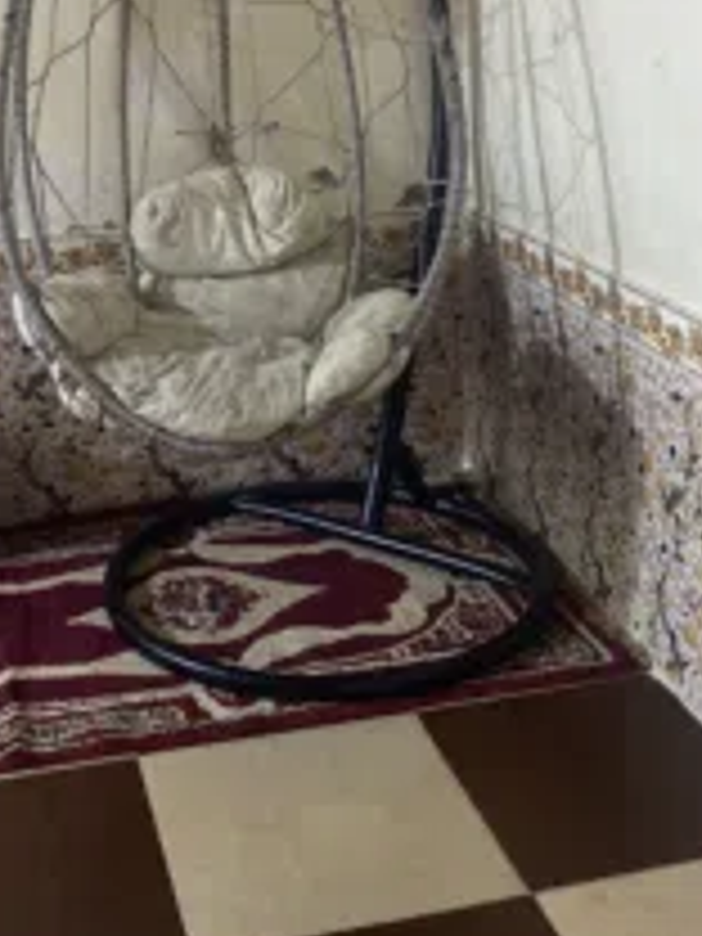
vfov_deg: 38.1
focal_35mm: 50
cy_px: 392
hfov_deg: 29.0
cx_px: 274
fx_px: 1352
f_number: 1.8
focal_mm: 4.25
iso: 640
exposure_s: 1/30
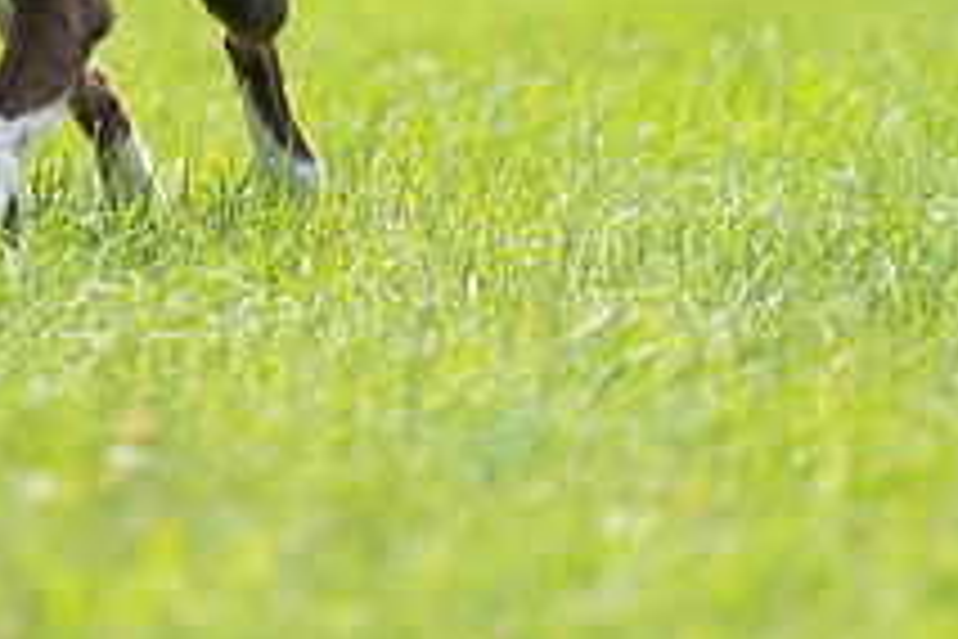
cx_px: 144
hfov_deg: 1.3
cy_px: -160
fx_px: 43453
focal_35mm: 1633
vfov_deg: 0.8
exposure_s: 1/4000
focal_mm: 600
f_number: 6.3
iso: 1600
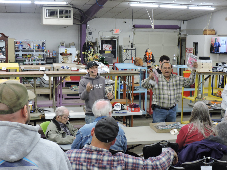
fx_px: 328
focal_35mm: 50
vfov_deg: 29.1
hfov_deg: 38.2
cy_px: 85
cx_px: 114
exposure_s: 1/30
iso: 400
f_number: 3.6
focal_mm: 8.9
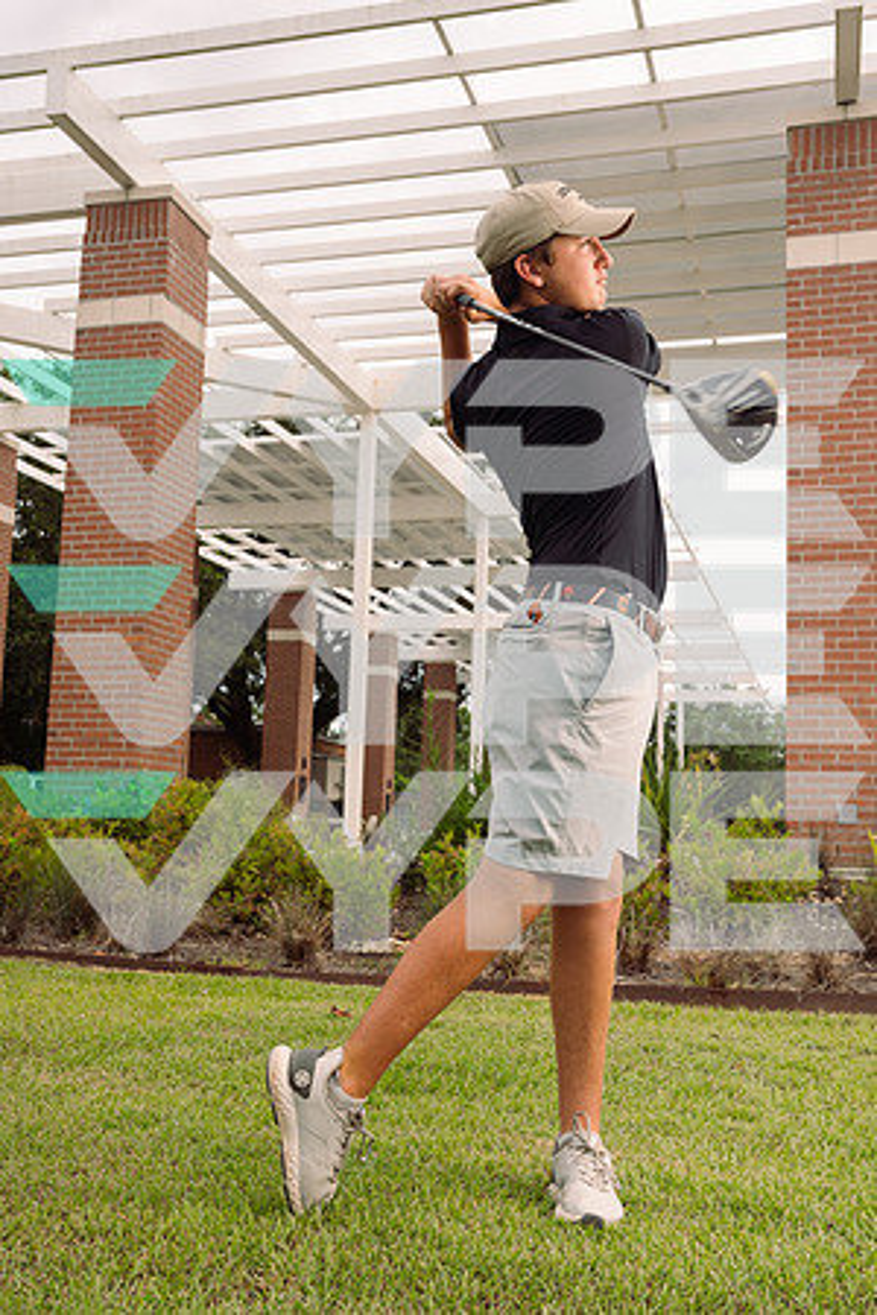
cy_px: 658
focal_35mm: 38
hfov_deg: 35.1
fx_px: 1388
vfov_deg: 50.7
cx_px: 438
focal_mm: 38
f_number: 7.1
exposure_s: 1/250
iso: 100
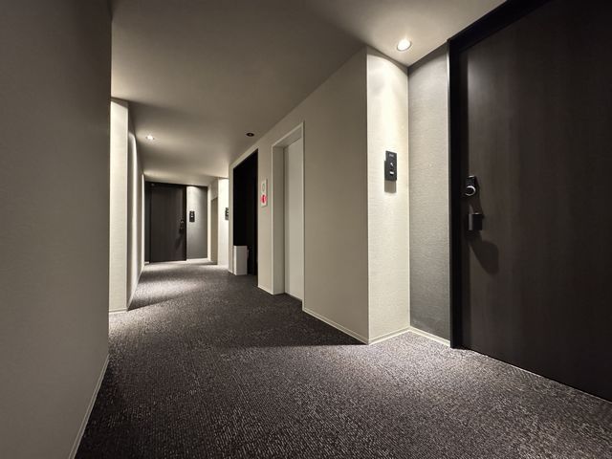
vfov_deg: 85.7
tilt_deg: +1.2
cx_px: 306
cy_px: 230
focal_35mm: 14
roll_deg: +0.7
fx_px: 248
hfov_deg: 102.1
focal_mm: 2.22
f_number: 2.2
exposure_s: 1/25
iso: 2000
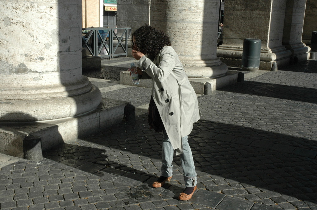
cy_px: 105
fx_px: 409
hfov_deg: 42.4
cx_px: 158
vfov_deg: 28.9
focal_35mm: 46
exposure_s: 1/400
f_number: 10
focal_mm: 31
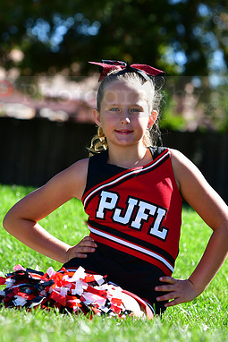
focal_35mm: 273
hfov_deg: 5.0
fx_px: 2591
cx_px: 85
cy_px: 89
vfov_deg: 7.5
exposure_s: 1/1000
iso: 400
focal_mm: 120
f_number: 4.5
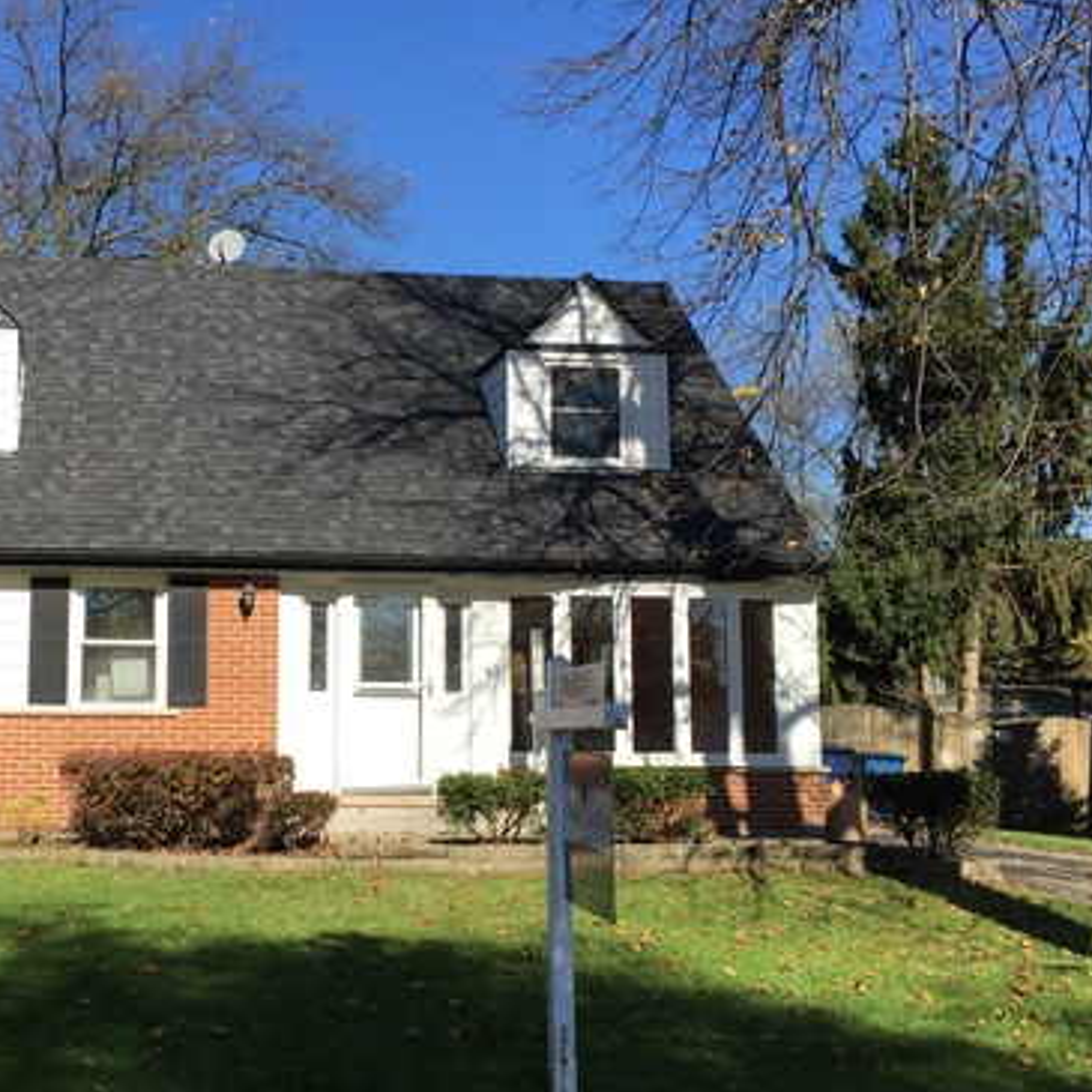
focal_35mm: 45
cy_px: 568
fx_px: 1606
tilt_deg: +5.4
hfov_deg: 36.9
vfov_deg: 37.5
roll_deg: -2.0
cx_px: 305
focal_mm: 4.15
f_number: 2.2
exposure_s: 1/1721
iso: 32
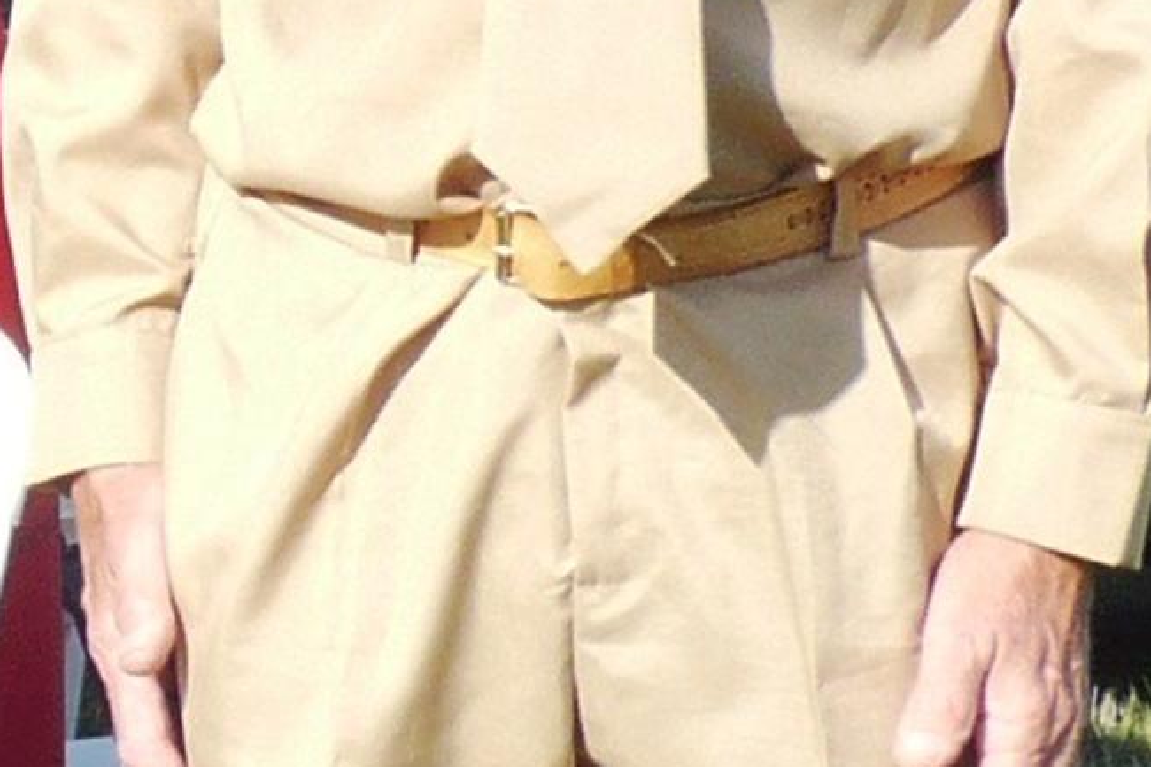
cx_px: -882
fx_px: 6872
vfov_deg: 6.4
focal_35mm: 215
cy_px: -18
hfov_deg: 9.2
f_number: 8
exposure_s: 1/125
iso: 100
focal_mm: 5.8
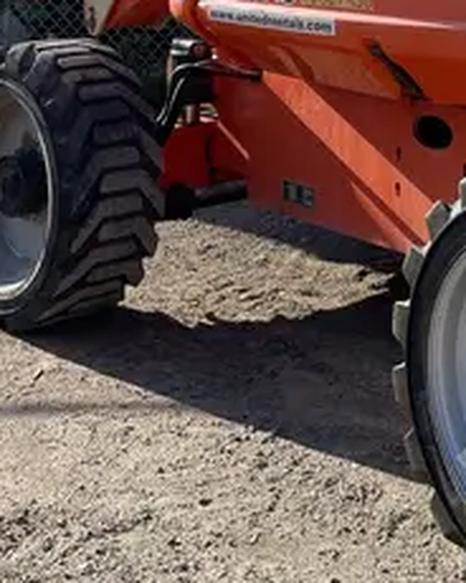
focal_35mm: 81
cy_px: -171
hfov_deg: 18.2
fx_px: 1396
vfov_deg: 21.4
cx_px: 532
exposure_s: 1/3040
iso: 32
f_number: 1.6
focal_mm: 4.2
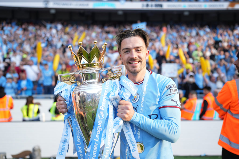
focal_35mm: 35
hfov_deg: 54.4
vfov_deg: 37.9
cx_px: 120
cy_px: 80
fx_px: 232
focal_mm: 35
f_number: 1.8
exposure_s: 1/2500
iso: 500
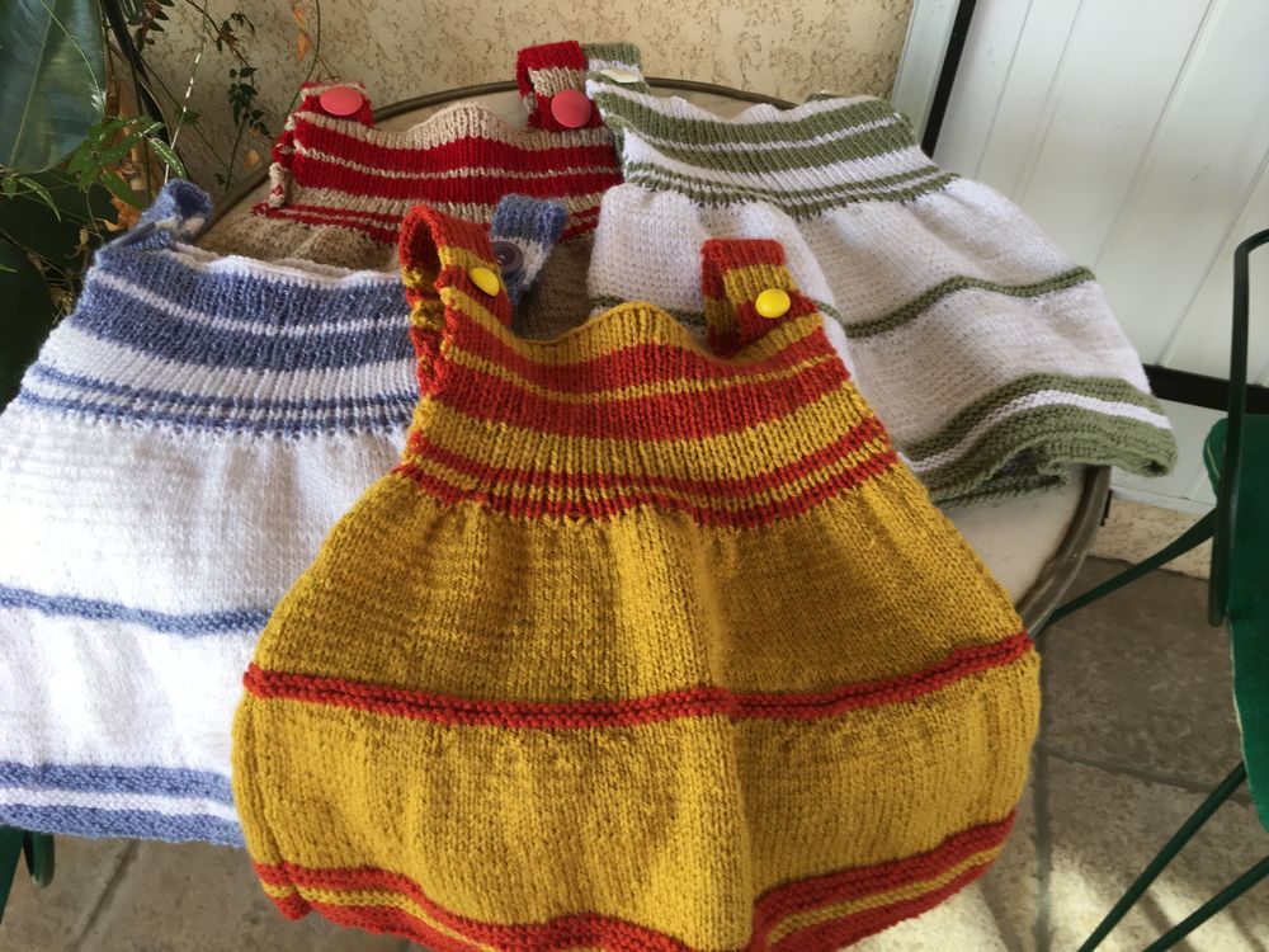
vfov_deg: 48.2
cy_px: 476
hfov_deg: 61.7
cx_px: 634
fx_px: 1063
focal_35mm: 29
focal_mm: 4.15
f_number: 2.2
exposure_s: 1/100
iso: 40
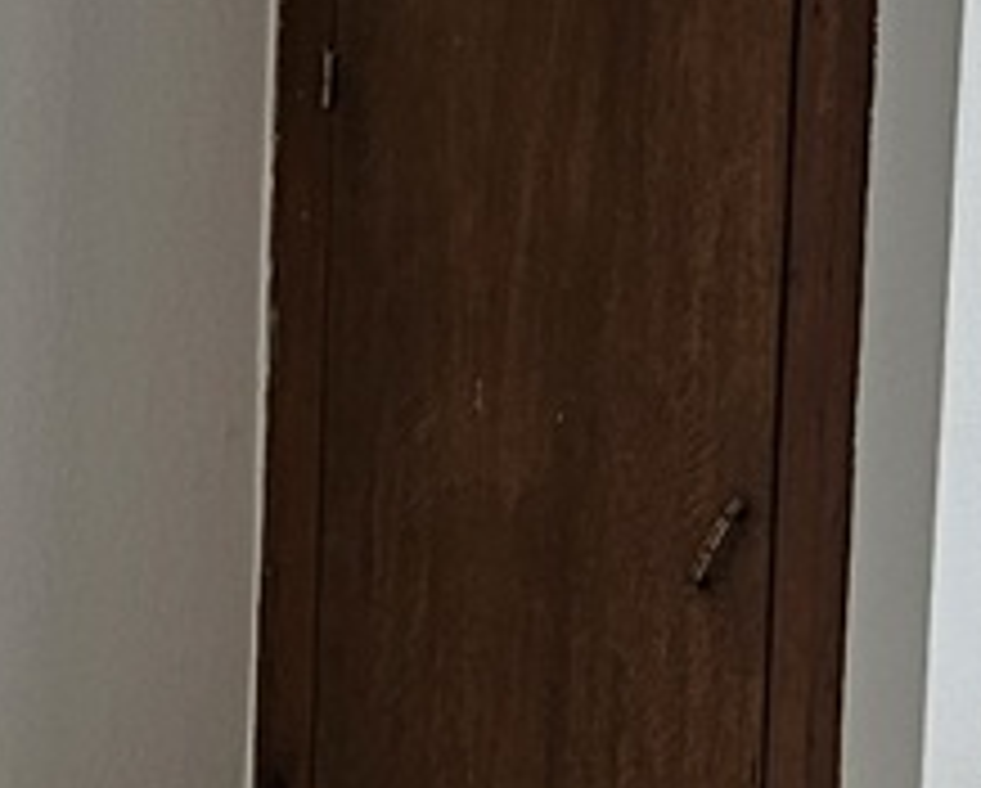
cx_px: 130
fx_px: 5378
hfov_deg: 10.4
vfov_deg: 8.3
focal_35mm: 185
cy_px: 770
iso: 32
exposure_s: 1/180
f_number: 1.8
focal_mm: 5.4
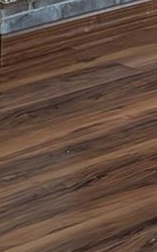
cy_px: -143
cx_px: 354
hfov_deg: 5.2
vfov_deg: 8.4
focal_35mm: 245
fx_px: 1680
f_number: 1.68
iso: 985
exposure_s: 1/368
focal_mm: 6.9
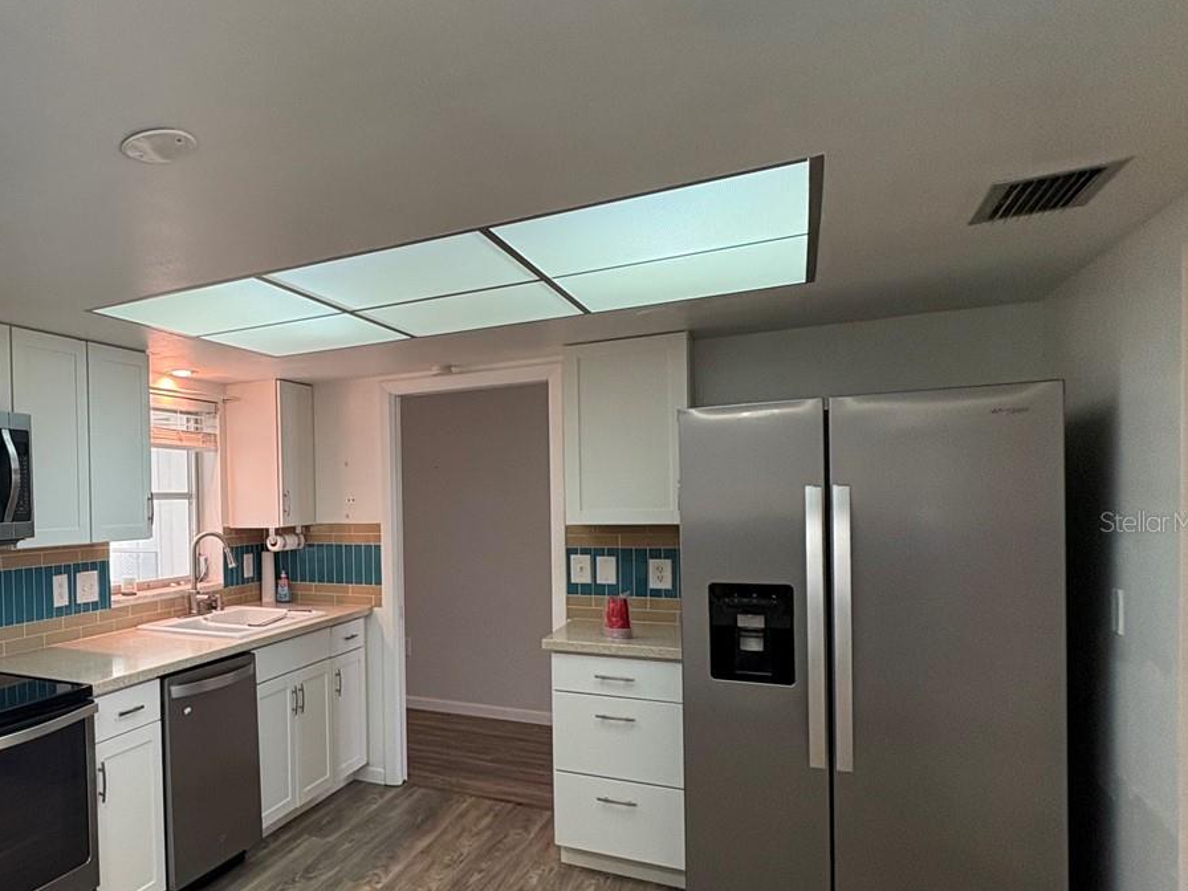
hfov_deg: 60.9
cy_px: 521
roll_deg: +1.9
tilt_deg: -0.6
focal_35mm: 25
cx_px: 164
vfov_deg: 54.6
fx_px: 858
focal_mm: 2.22
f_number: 2.2
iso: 125
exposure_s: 1/60
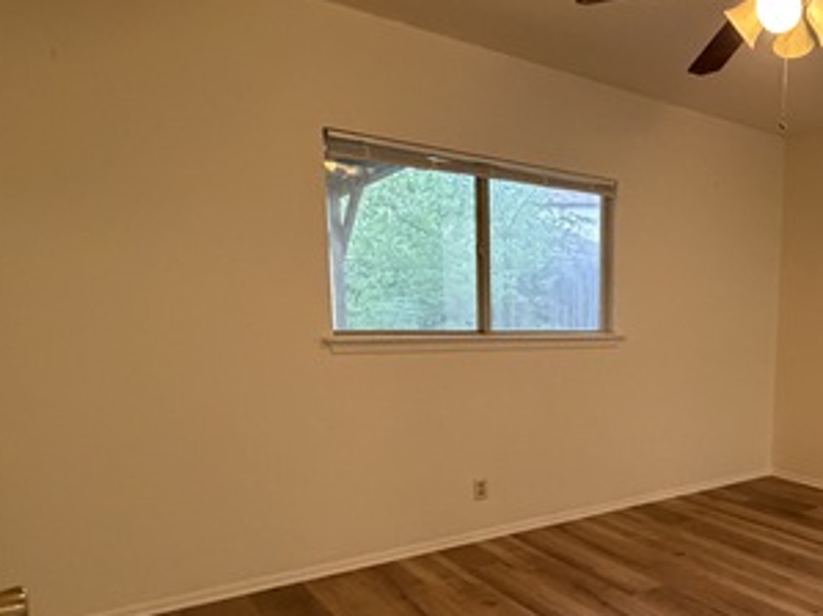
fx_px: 713
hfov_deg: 52.2
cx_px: 751
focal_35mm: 30
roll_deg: -1.5
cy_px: 412
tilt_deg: -9.5
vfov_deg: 46.0
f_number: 2.2
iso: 640
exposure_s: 1/60
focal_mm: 2.22
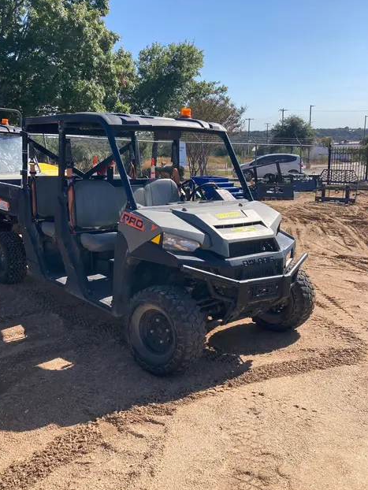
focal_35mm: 33
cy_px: 256
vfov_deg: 55.3
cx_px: 154
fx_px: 467
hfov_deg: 42.8
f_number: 1.8
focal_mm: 3.99
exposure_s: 1/1869
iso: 20
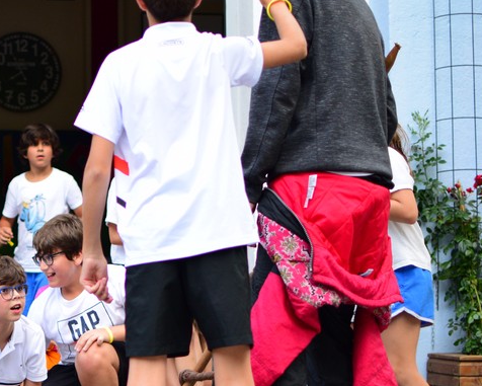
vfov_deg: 14.4
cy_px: 313
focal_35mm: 106
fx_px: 1513
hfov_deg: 17.7
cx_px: 1
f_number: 1.8
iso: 400
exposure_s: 1/250
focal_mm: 35
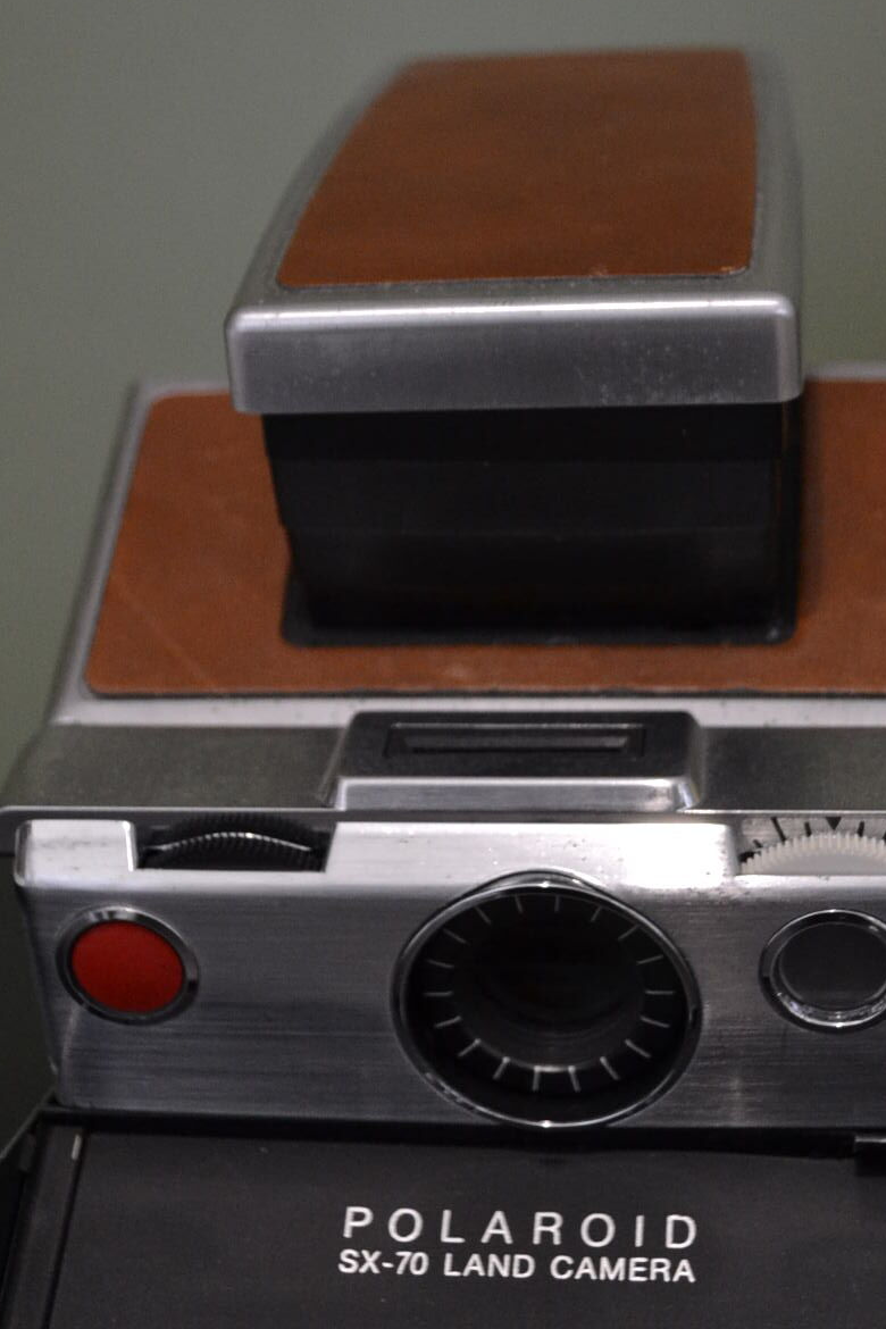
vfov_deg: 30.9
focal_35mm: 65
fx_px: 2399
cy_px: 548
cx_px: 545
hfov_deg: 20.9
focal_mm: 22
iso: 1000
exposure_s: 1/60
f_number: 3.8
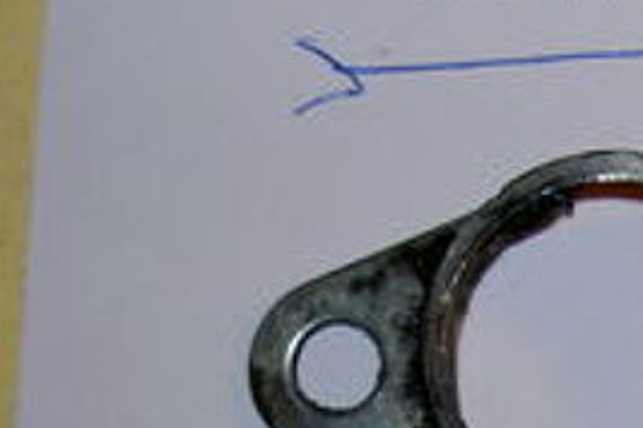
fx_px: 2715
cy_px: 736
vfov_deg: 8.7
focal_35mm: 152
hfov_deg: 13.1
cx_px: 783
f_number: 2.8
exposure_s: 1/60
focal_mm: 8
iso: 50
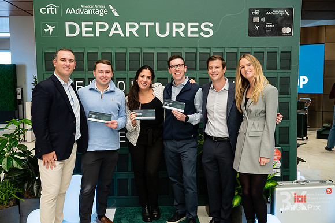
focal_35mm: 40
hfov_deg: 48.4
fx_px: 373
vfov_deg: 33.3
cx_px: 168
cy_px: 112
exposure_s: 1/200
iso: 1000
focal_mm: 40
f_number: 3.2
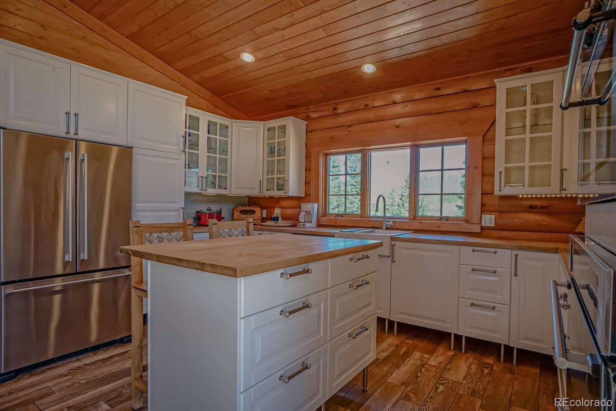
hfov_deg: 90.0
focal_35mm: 18
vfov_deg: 67.4
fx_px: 308
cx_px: 308
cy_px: 206
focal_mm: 18
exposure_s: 1/20
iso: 400
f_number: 11
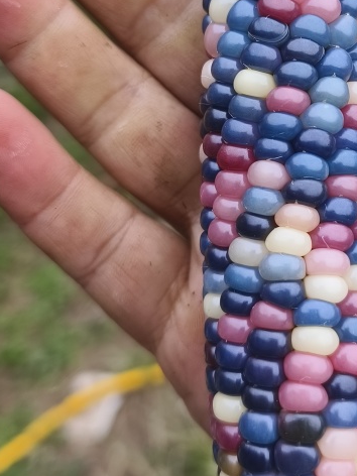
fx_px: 715
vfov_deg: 36.2
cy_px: 138
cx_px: 278
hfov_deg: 27.5
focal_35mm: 52
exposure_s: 1/264
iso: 72
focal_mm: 5.5
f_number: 1.75
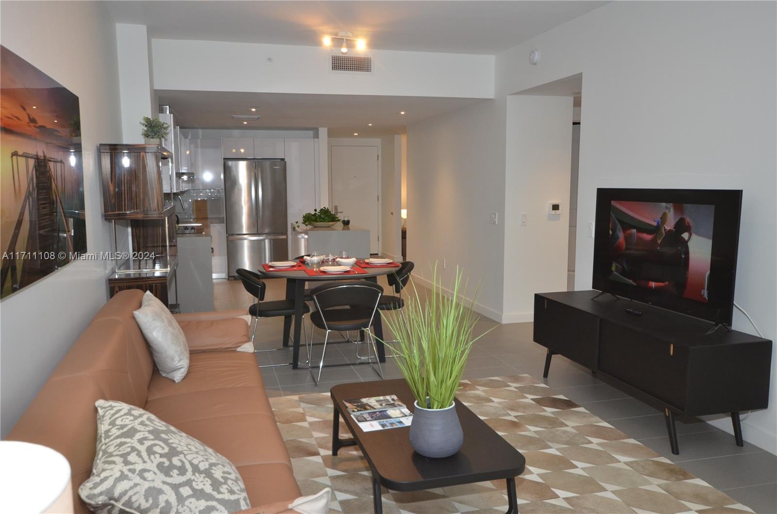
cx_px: 388
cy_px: 257
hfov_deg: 62.0
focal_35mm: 30
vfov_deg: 43.4
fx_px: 646
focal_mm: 20
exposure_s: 1/60
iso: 800
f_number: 5.6
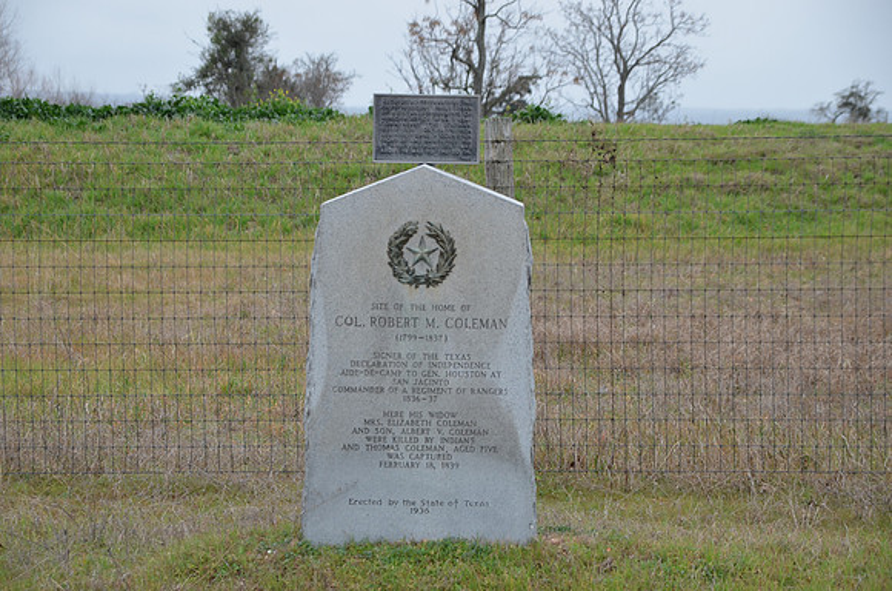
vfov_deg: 13.0
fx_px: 2596
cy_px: 296
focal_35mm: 105
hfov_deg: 19.5
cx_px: 446
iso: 400
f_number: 5
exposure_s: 1/100
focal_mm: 70
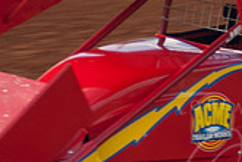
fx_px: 2843
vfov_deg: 3.2
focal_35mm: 423
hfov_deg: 4.9
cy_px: 50
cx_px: 211
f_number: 2.8
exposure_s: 1/500
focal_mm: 80
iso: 250
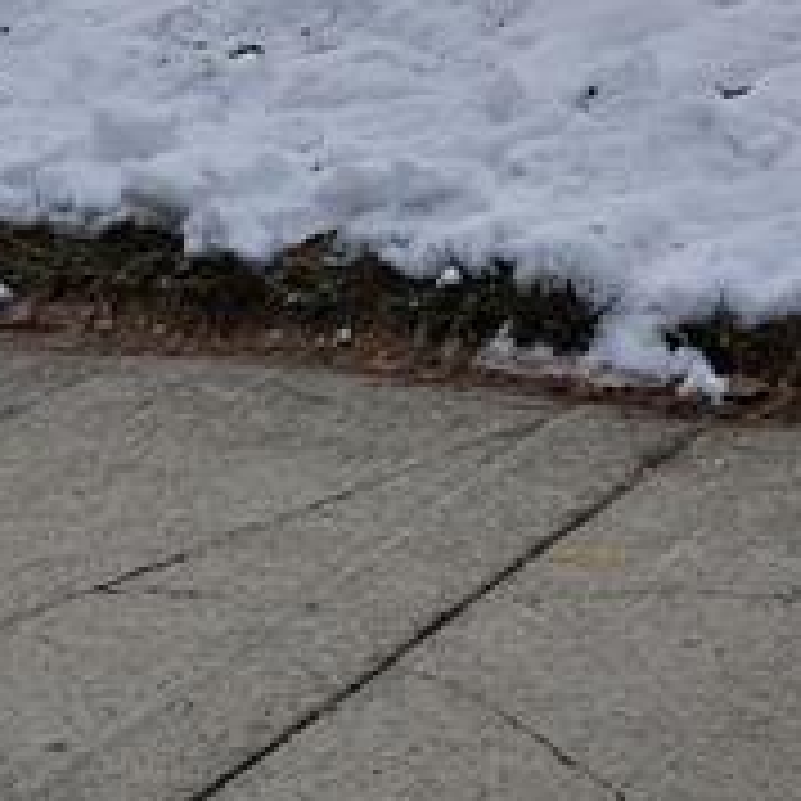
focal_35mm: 127
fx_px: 3325
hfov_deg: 13.5
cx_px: 842
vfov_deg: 11.9
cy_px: -909
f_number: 1.8
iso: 32
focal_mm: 4.69
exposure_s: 1/3521
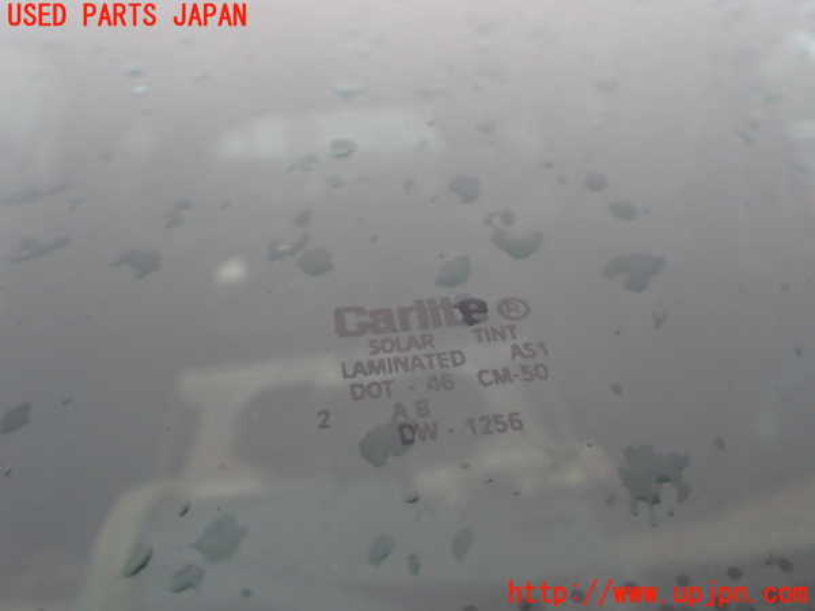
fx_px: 706
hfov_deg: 60.0
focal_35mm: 30
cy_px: 306
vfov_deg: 46.8
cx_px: 408
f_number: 3.2
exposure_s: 1/250
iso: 100
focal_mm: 5.4
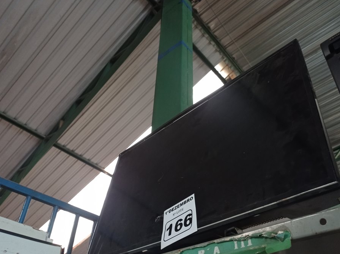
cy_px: 141
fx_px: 314
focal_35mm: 32
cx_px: 176
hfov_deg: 56.9
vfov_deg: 44.0
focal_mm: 4.7
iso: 689
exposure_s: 1/24
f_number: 1.79
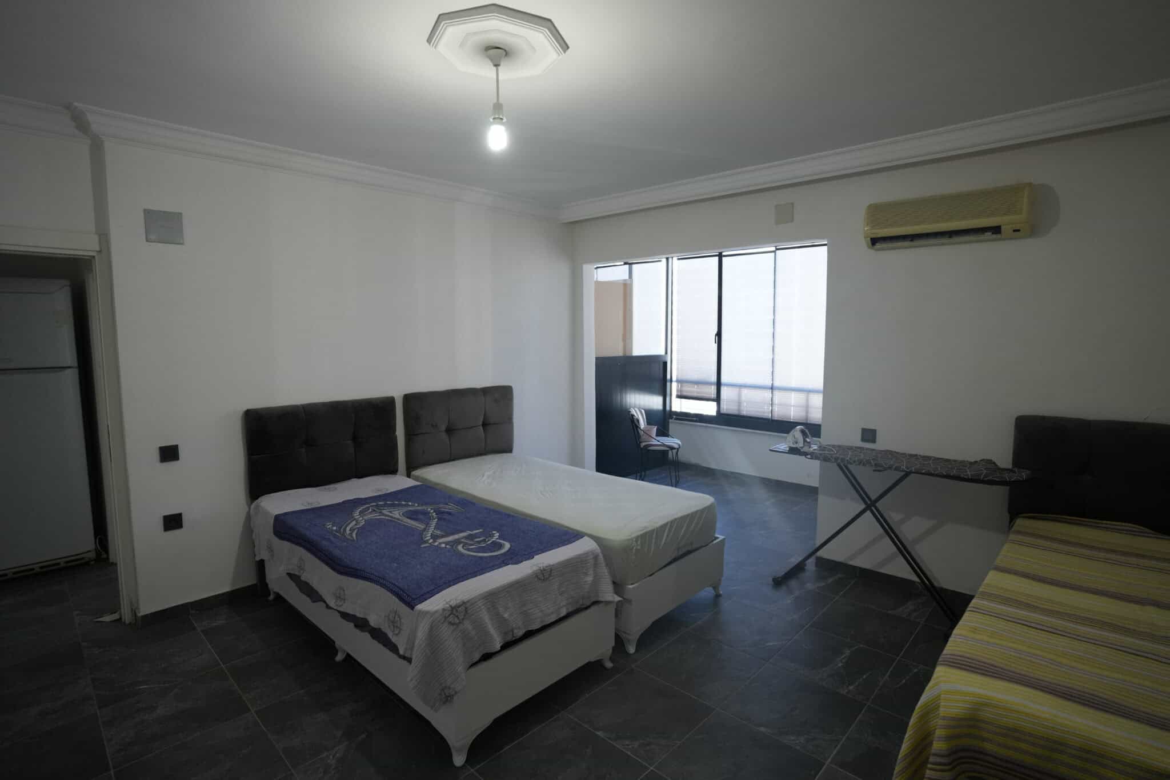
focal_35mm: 17
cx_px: 585
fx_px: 552
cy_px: 390
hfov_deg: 93.3
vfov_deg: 70.4
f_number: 3.2
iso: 1600
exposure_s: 1/160
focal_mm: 17
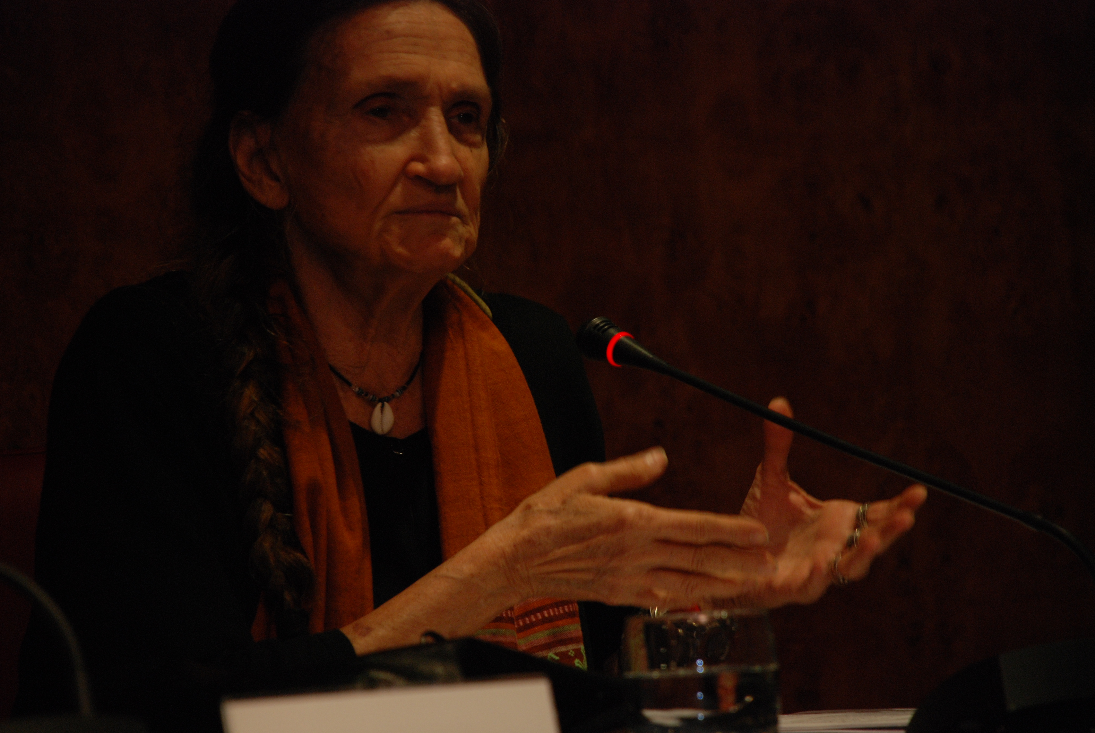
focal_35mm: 202
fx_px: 6167
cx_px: 548
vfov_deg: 6.8
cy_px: 366
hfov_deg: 10.1
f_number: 5.6
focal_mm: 135
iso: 400
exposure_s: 1/60
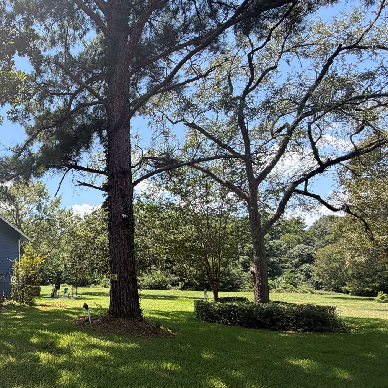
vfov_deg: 62.1
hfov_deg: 53.9
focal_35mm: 25
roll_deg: +2.0
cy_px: 241
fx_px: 317
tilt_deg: +3.5
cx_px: 30
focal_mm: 2.22
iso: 40
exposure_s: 1/554
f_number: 2.2
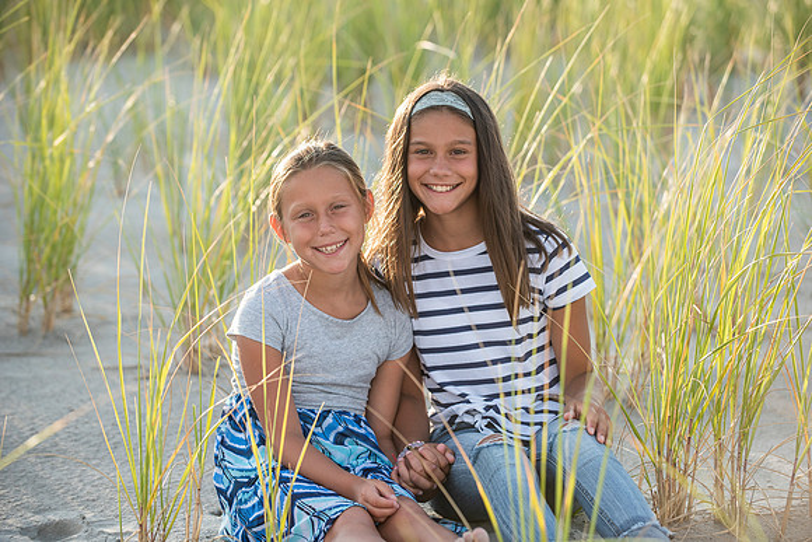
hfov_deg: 17.1
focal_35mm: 120
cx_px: 406
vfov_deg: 11.4
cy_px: 271
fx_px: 2707
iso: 250
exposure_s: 1/800
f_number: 4
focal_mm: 120
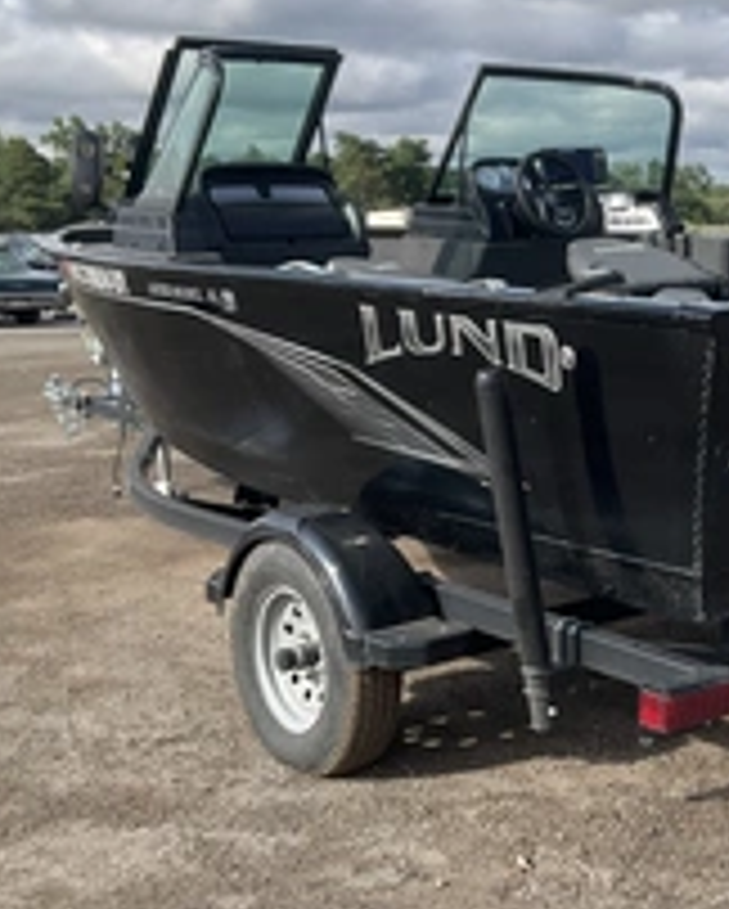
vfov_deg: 33.5
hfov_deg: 25.9
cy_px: 414
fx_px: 1508
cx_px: 720
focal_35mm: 56
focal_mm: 3
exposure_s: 1/1195
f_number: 1.8
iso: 25
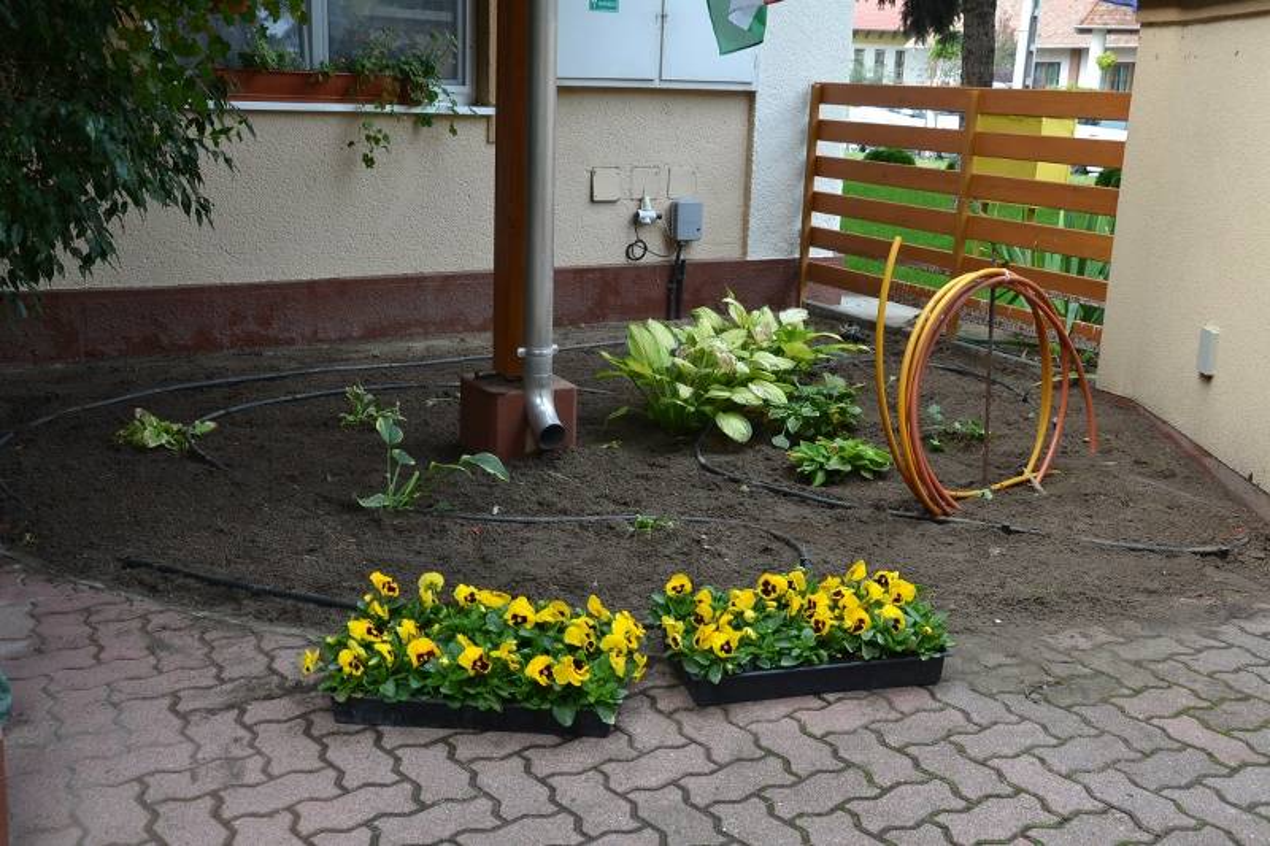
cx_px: 635
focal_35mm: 38
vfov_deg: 35.5
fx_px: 1323
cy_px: 423
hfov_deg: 51.3
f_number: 5.6
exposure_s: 1/125
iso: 360
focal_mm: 25
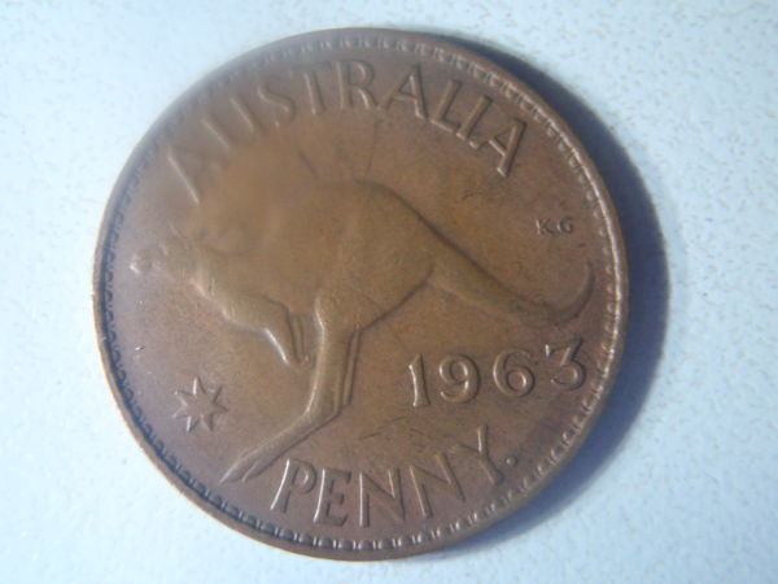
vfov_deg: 39.7
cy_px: 292
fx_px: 809
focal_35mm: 36
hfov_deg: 51.4
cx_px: 389
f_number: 4.1
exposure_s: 1/4
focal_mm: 6.53
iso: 320
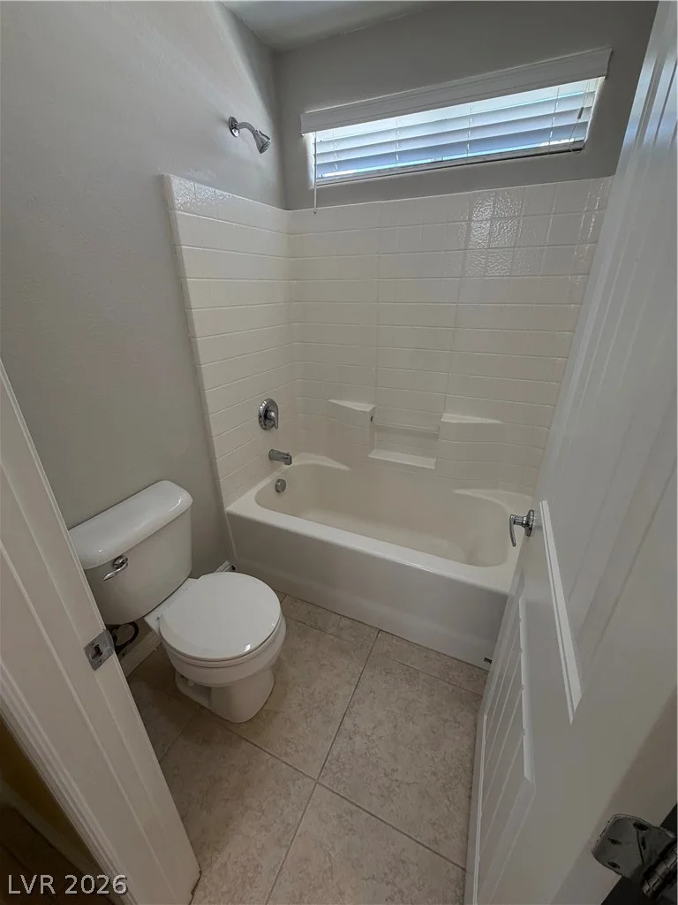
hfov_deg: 85.7
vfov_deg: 102.1
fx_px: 366
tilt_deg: -24.4
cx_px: 339
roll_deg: +0.9
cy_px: 452
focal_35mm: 14
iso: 160
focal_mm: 2.22
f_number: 2.2
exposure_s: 1/60
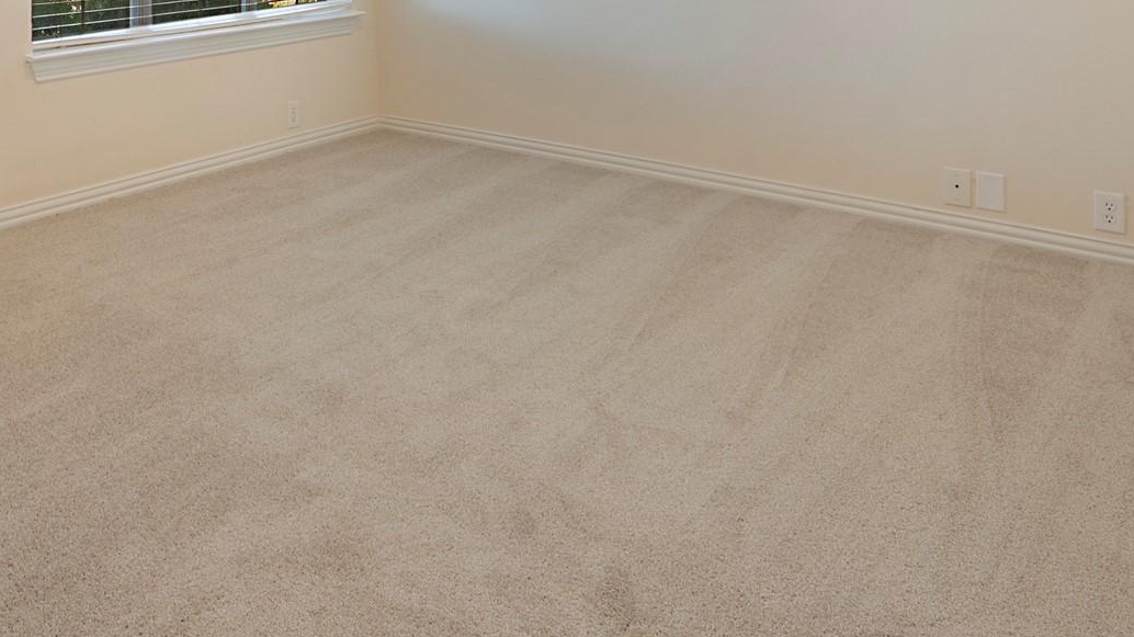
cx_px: 294
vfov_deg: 30.7
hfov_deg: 56.8
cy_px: -107
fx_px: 992
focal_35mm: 33
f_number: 8
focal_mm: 10
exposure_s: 1/30
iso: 100
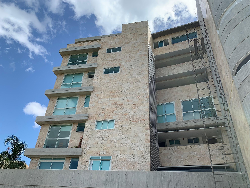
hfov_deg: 67.3
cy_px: 94
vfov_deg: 53.1
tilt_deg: +31.6
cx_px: 125
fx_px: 188
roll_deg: -5.3
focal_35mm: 26
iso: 25
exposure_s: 1/1560
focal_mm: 4.25
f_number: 1.8
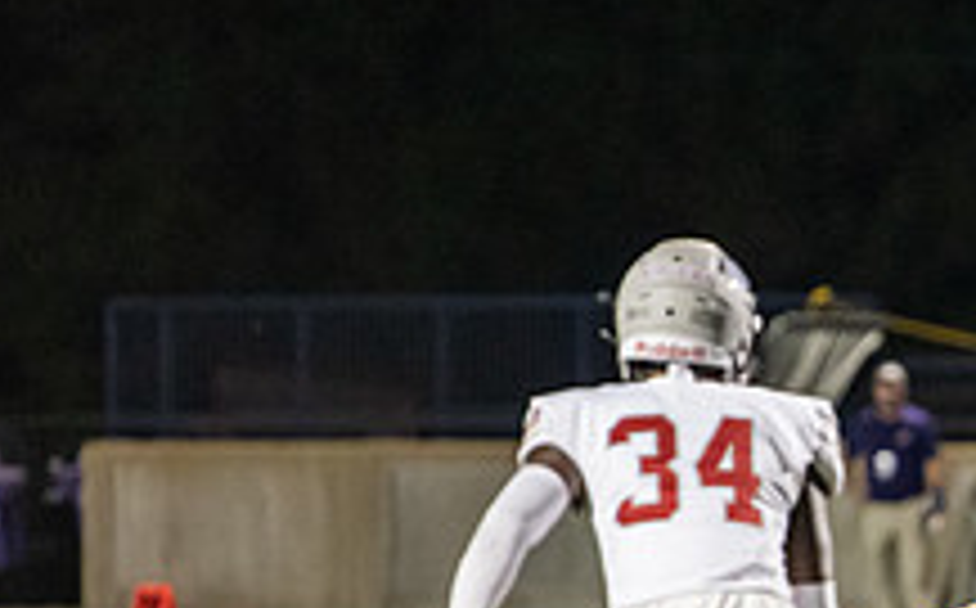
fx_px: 14504
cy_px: 565
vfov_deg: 2.4
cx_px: 1205
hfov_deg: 3.8
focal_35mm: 546
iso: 5000
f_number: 3.2
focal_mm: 200
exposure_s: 1/400
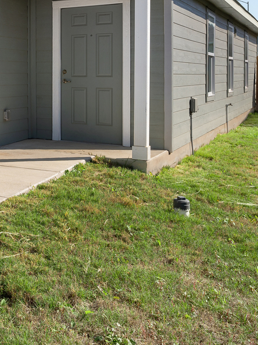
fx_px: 511
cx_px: -139
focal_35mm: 51
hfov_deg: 22.7
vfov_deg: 36.4
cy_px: 86
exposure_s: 1/1600
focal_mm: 19.5
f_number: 9
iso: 250
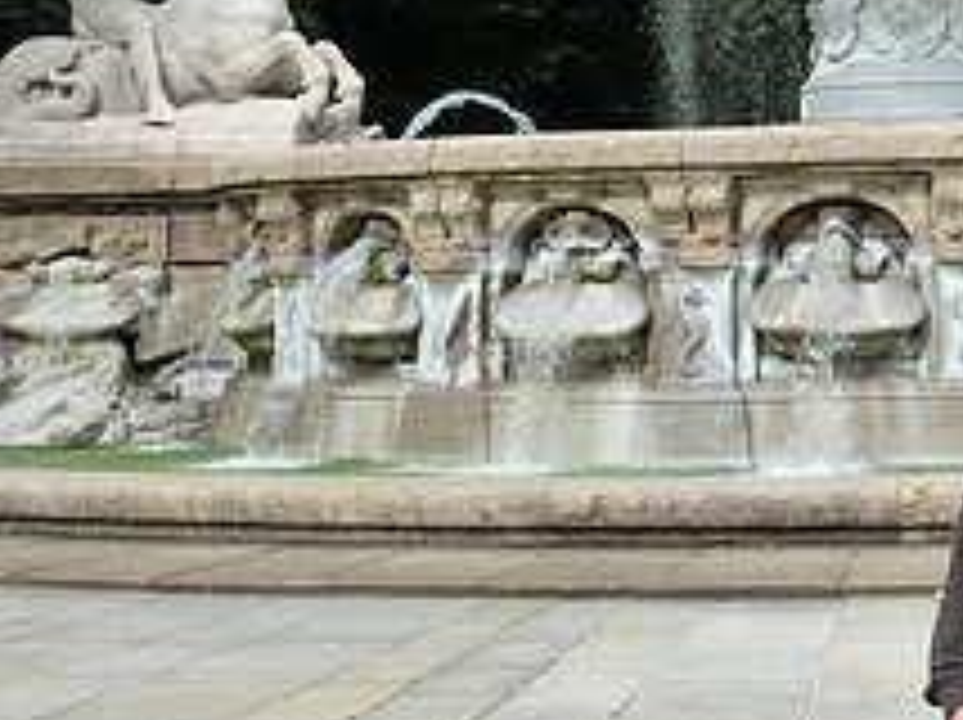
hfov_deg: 20.1
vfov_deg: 15.3
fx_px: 2640
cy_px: 38
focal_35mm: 95
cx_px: 940
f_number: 4
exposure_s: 1/250
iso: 125
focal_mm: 5.7
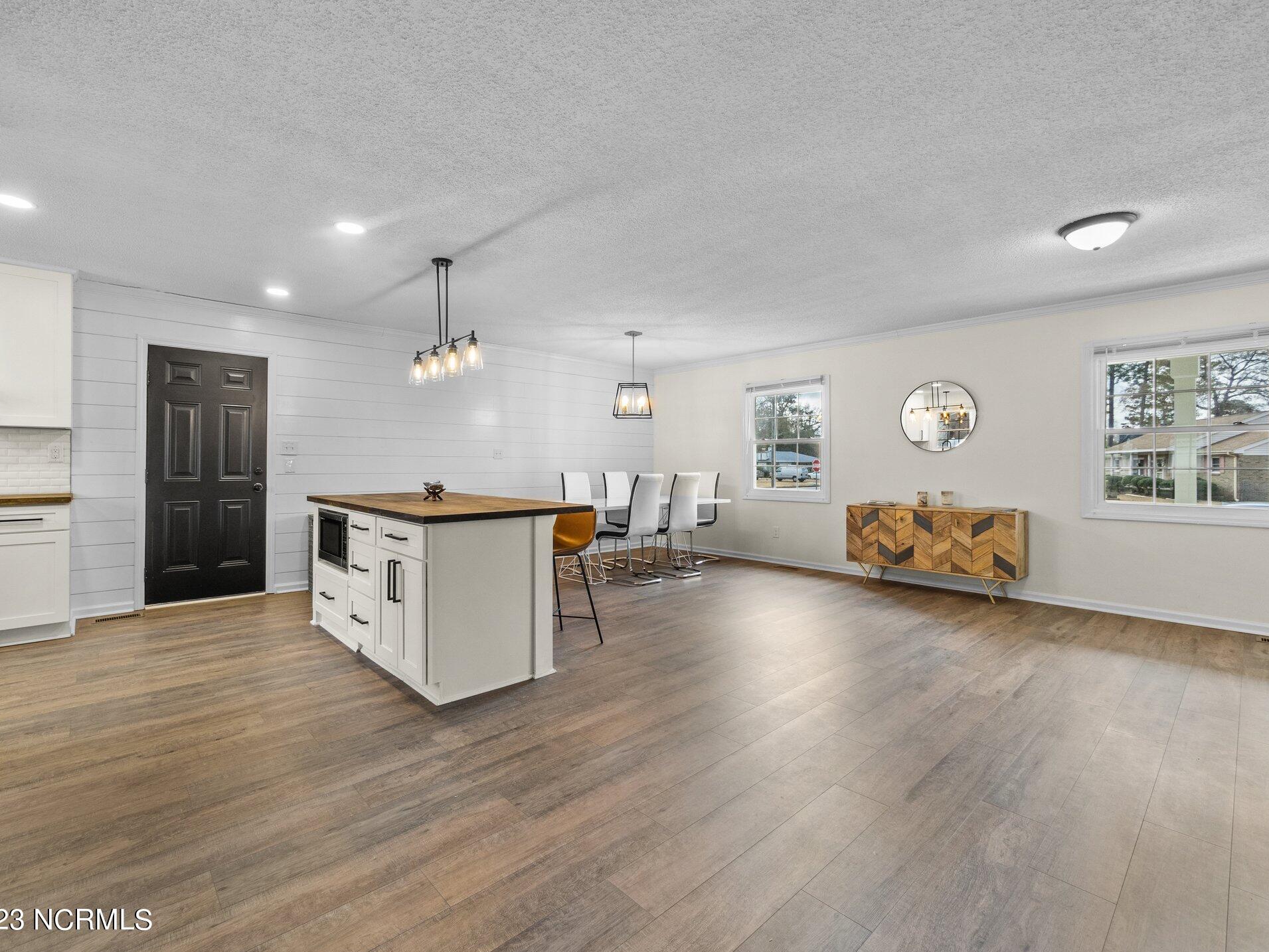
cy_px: 456
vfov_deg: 81.7
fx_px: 550
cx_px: 616
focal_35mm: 15
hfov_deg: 98.1
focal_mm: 7
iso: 400
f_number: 4
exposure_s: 1/13
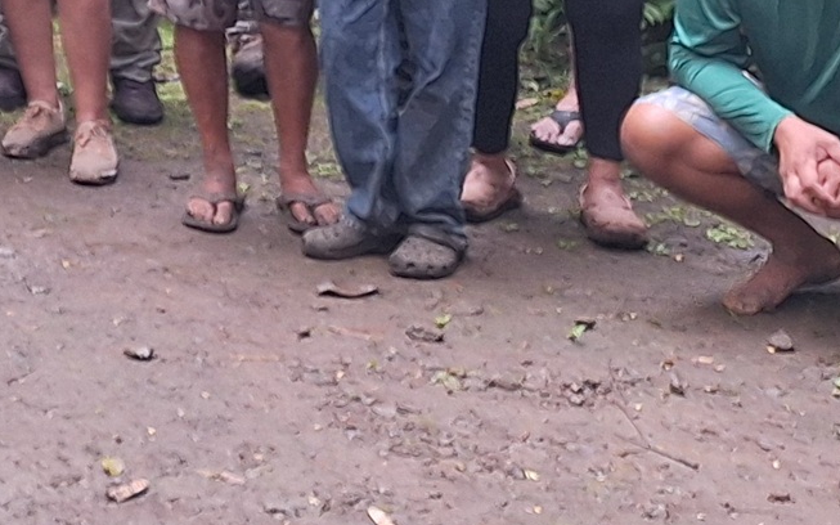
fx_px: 2564
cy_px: -686
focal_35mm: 112
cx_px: -733
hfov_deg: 15.6
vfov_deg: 10.3
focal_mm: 5.54
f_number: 1.8
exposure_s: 1/100
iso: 50
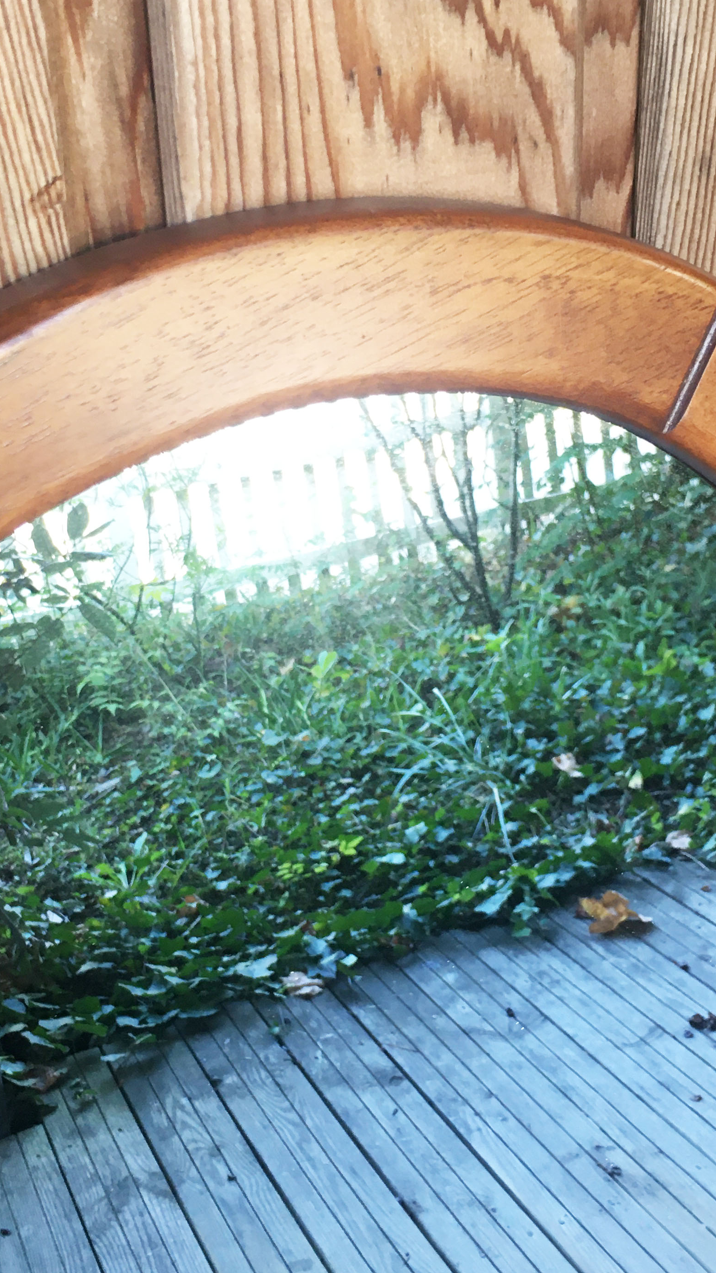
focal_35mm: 46
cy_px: 556
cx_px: 293
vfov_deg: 44.5
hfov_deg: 25.9
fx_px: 1552
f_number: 2.2
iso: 40
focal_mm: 4.15
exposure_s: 1/33
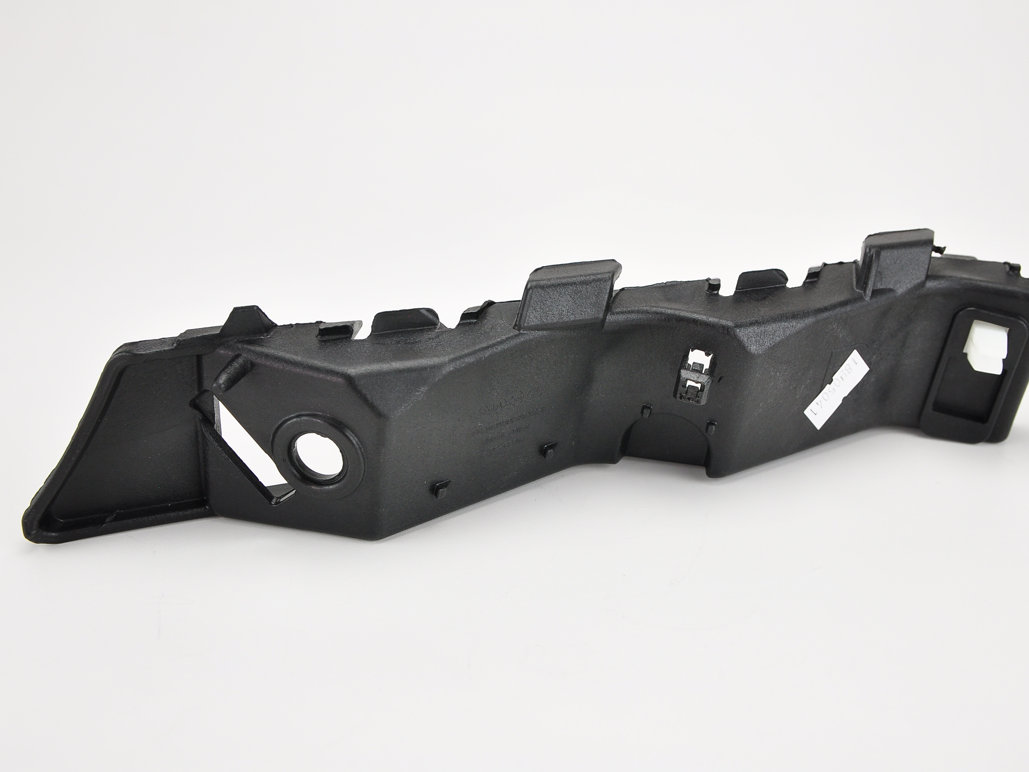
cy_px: 385
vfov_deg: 32.5
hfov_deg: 42.4
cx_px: 564
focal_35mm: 45
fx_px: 1324
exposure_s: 1/60
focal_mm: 27
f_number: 7.1
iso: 400
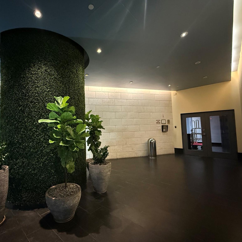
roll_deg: +1.6
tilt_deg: +3.8
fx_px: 134
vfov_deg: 84.0
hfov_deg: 83.1
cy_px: 121
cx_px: 98
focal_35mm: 17
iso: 1000
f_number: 2.2
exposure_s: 1/40
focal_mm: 2.22
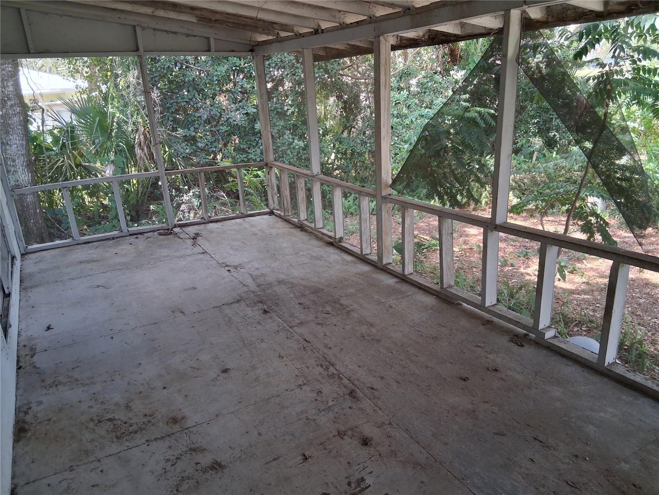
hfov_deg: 67.3
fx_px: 495
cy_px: 248
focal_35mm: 26
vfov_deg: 53.1
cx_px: 330
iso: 320
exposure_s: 1/120
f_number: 1.8
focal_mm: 3.98
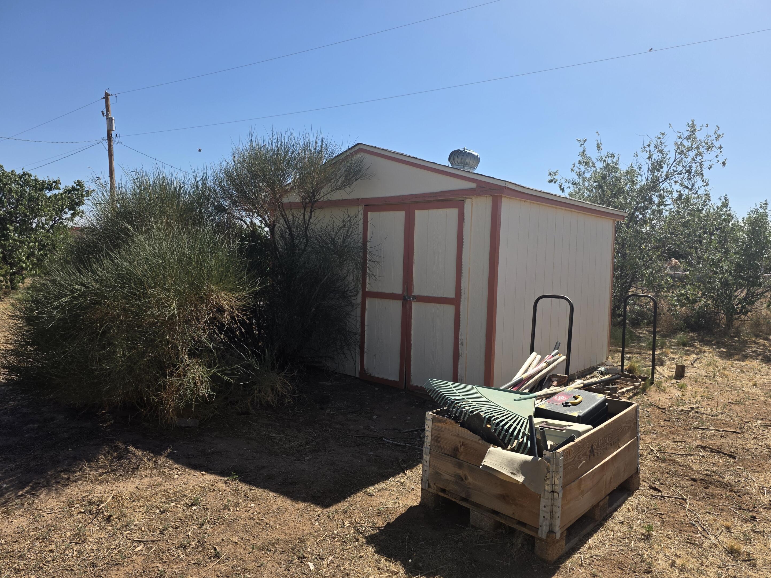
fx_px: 535
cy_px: 297
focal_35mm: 24
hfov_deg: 71.6
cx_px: 380
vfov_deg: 56.8
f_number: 1.7
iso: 80
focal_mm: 6.25
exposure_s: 1/5958
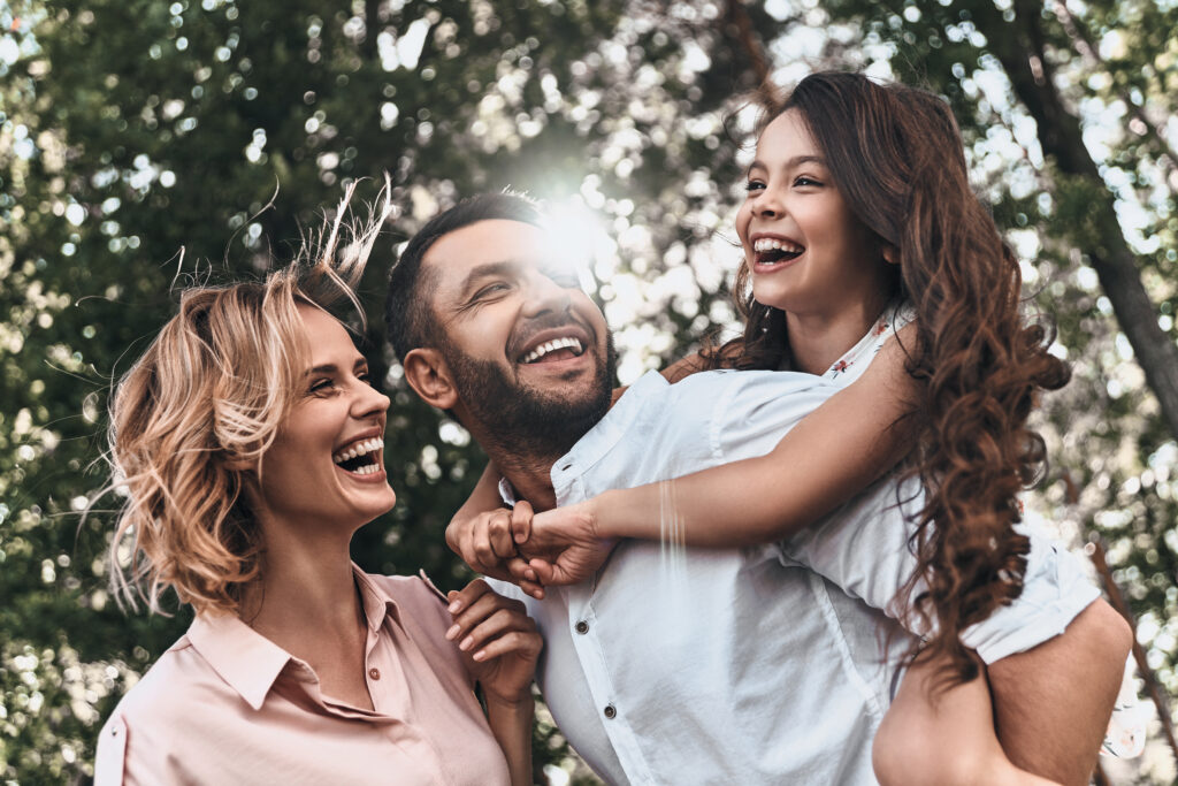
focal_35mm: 35
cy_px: 393
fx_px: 1145
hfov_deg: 54.4
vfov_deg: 37.9
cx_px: 589
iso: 160
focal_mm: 35
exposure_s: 1/250
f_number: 2.8
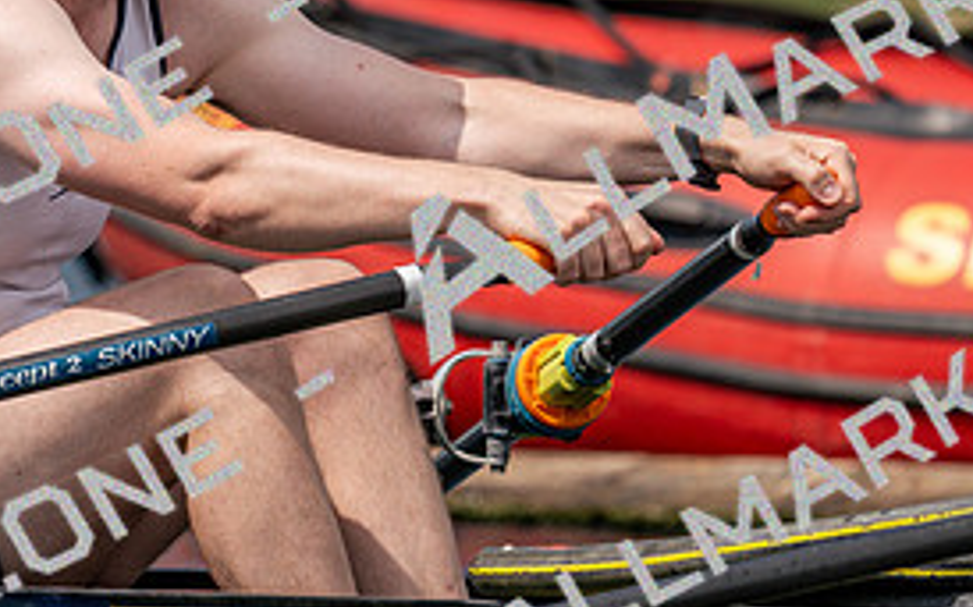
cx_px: 107
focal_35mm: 837
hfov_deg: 2.5
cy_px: 27
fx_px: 22186
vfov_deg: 1.6
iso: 200
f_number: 6.3
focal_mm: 388
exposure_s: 1/1600
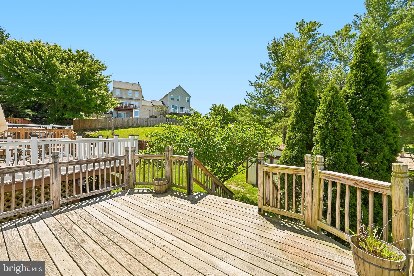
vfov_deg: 81.2
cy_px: 138
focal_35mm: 14
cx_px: 207
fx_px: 161
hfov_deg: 104.3
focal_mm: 14
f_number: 8
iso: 100
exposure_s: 1/320
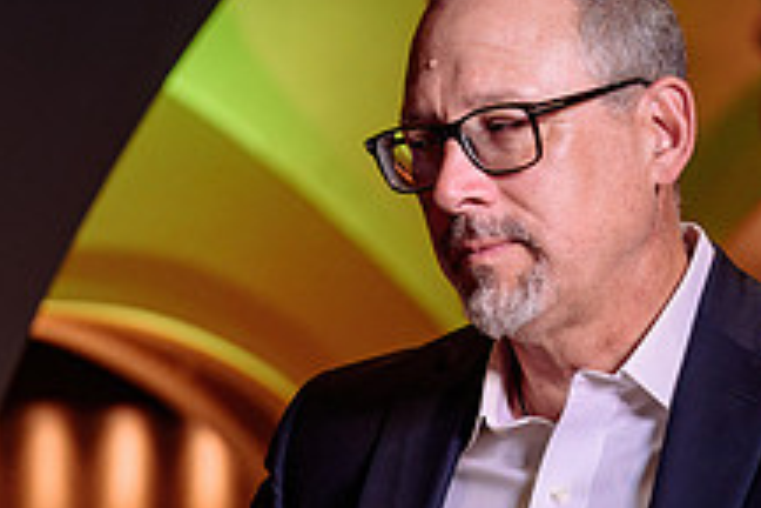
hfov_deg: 10.9
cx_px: 60
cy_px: 584
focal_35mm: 188
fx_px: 3974
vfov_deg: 7.3
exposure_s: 1/60
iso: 800
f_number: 4
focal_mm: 70
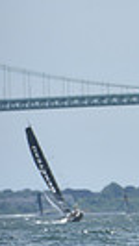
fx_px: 5978
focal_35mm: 914
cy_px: 105
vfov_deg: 2.4
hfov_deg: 1.3
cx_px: 534
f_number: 8
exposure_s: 1/1250
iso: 250
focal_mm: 200
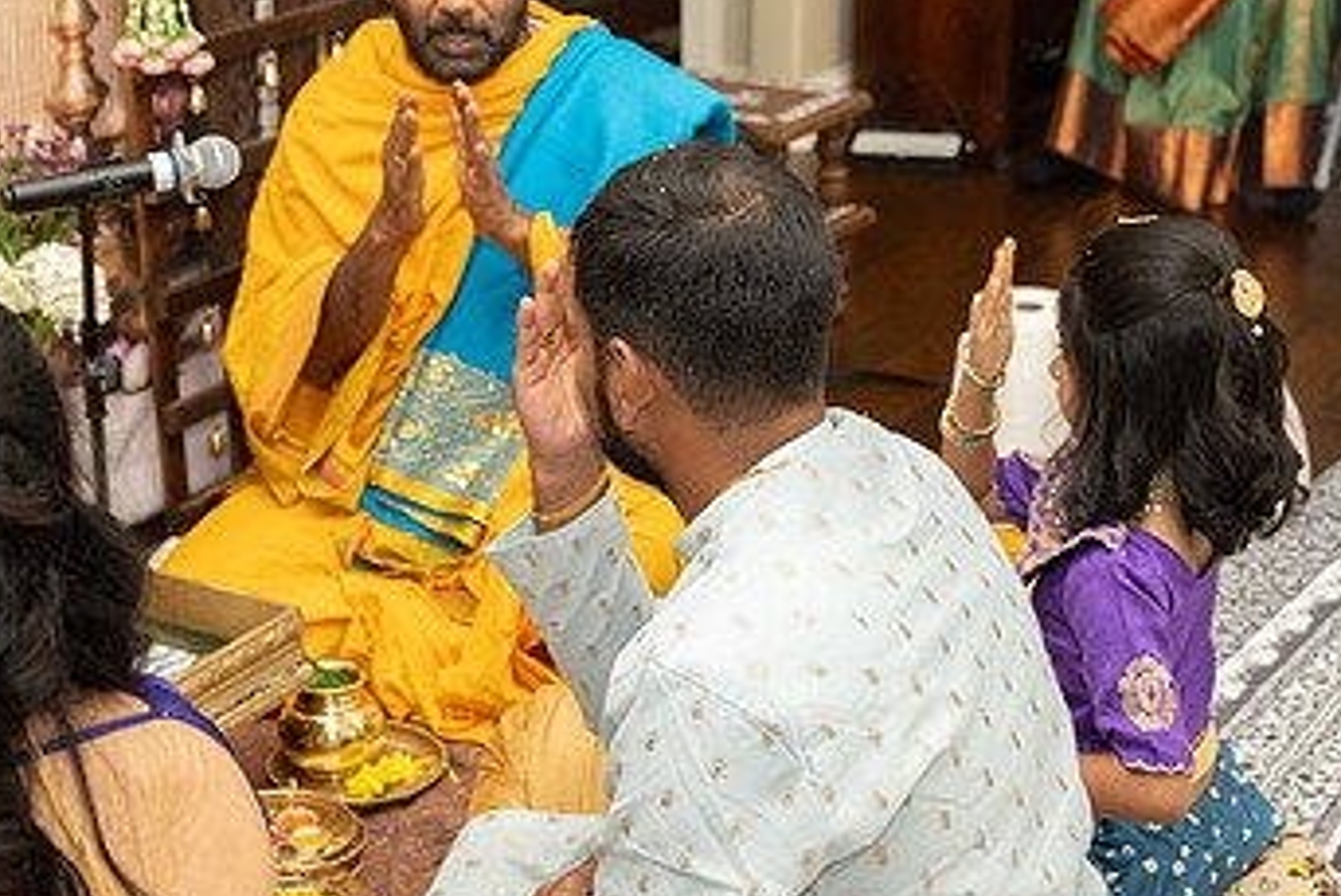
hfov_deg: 30.5
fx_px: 2459
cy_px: 295
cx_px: 641
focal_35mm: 66
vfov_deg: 20.6
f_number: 3.2
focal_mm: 38
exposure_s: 1/160
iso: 1000
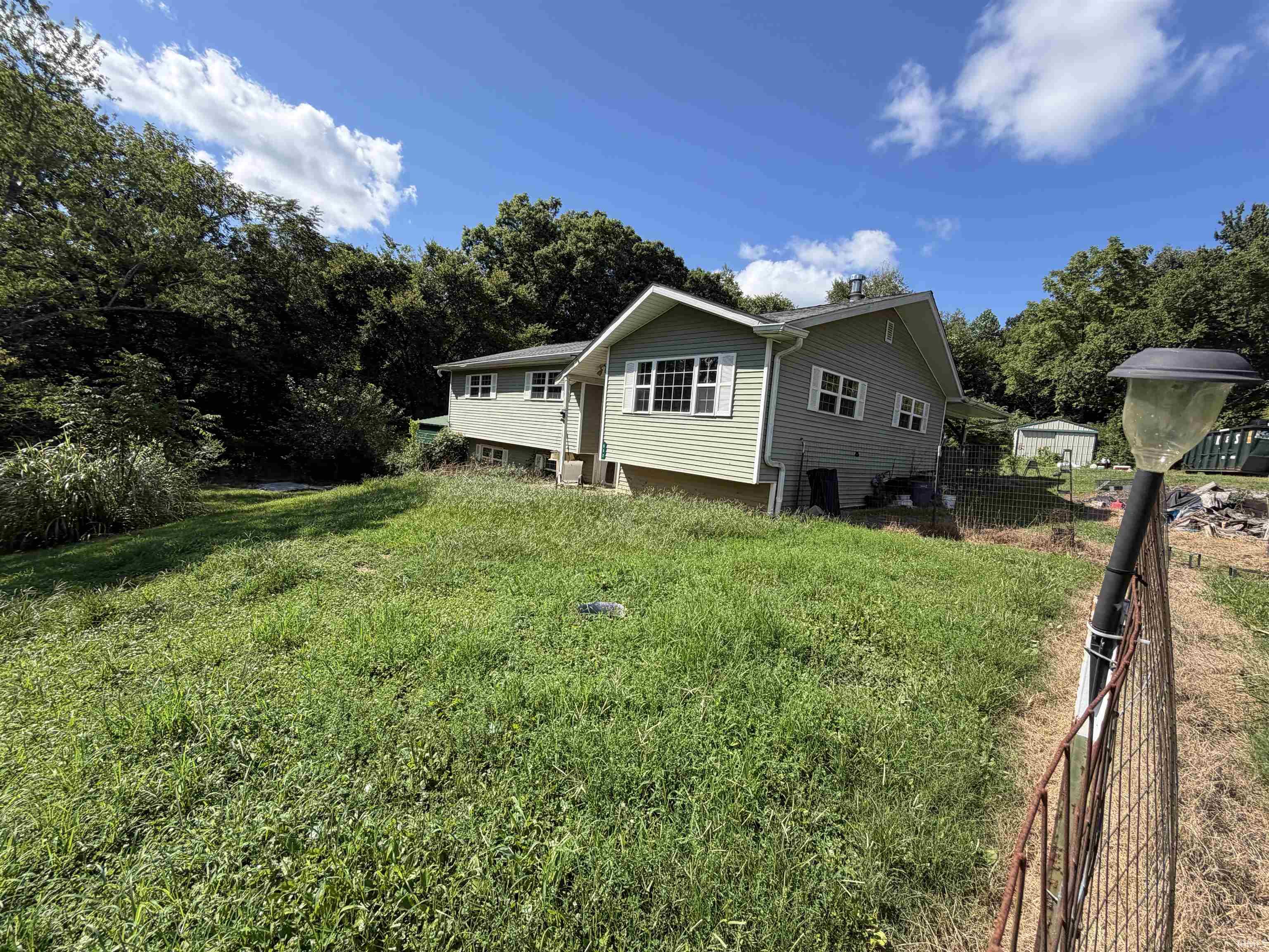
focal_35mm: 14
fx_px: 513
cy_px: 476
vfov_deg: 85.7
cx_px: 634
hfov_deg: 102.1
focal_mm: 2.22
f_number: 2.2
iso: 40
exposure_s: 1/770
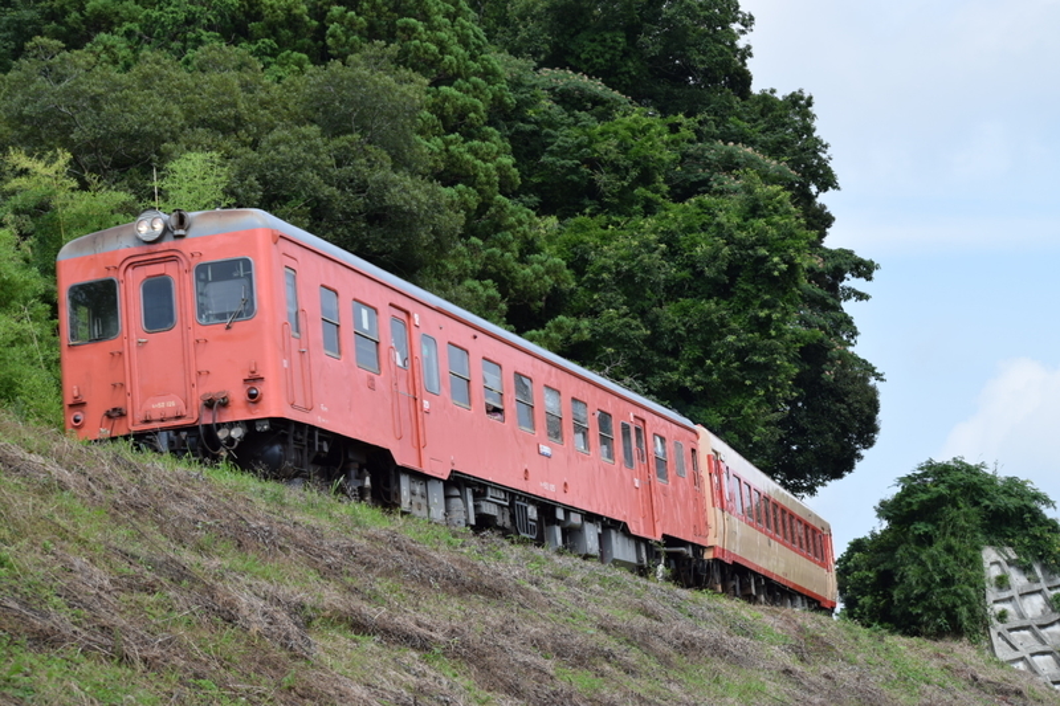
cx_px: 530
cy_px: 353
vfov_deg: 16.5
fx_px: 2429
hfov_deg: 24.6
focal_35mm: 82
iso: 100
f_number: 6.3
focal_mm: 55
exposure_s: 1/320
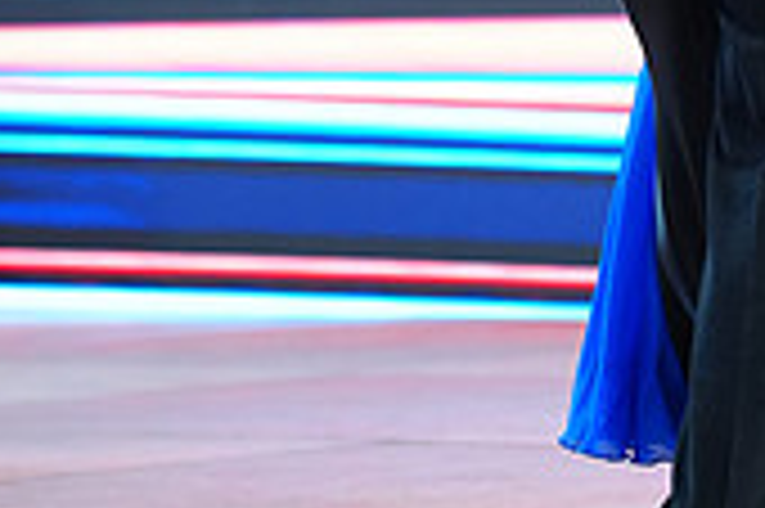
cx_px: 583
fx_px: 14478
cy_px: -378
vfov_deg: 2.0
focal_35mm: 682
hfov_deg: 3.0
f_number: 2.8
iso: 1000
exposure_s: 1/400
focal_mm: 200
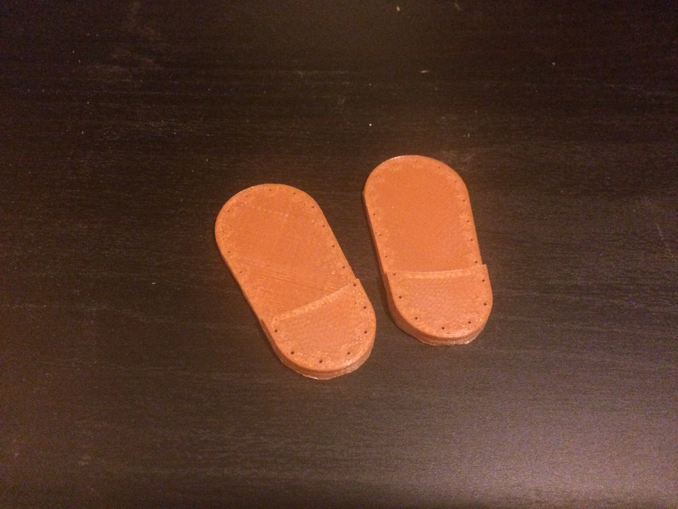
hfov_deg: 61.7
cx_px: 339
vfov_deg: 48.2
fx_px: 568
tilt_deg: -54.6
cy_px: 254
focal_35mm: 29
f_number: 2.2
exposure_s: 1/15
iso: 640
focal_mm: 4.15
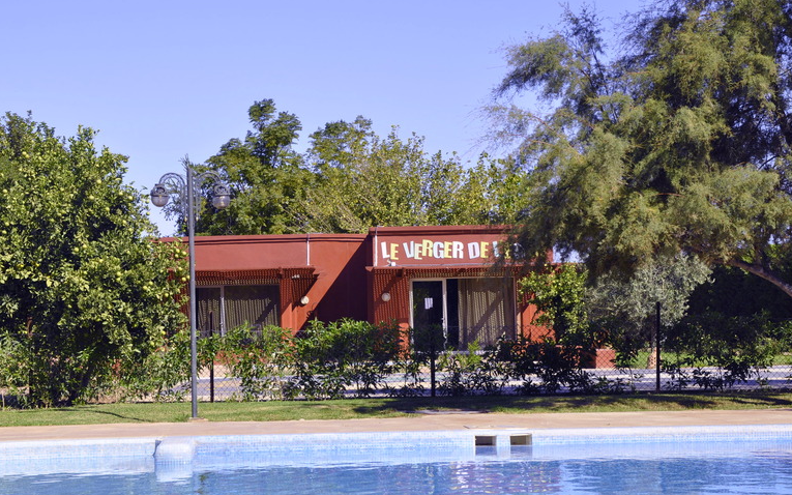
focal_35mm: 83
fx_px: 1791
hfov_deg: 24.9
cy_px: 271
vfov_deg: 15.7
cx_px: 387
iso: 250
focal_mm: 52
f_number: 8
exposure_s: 1/500
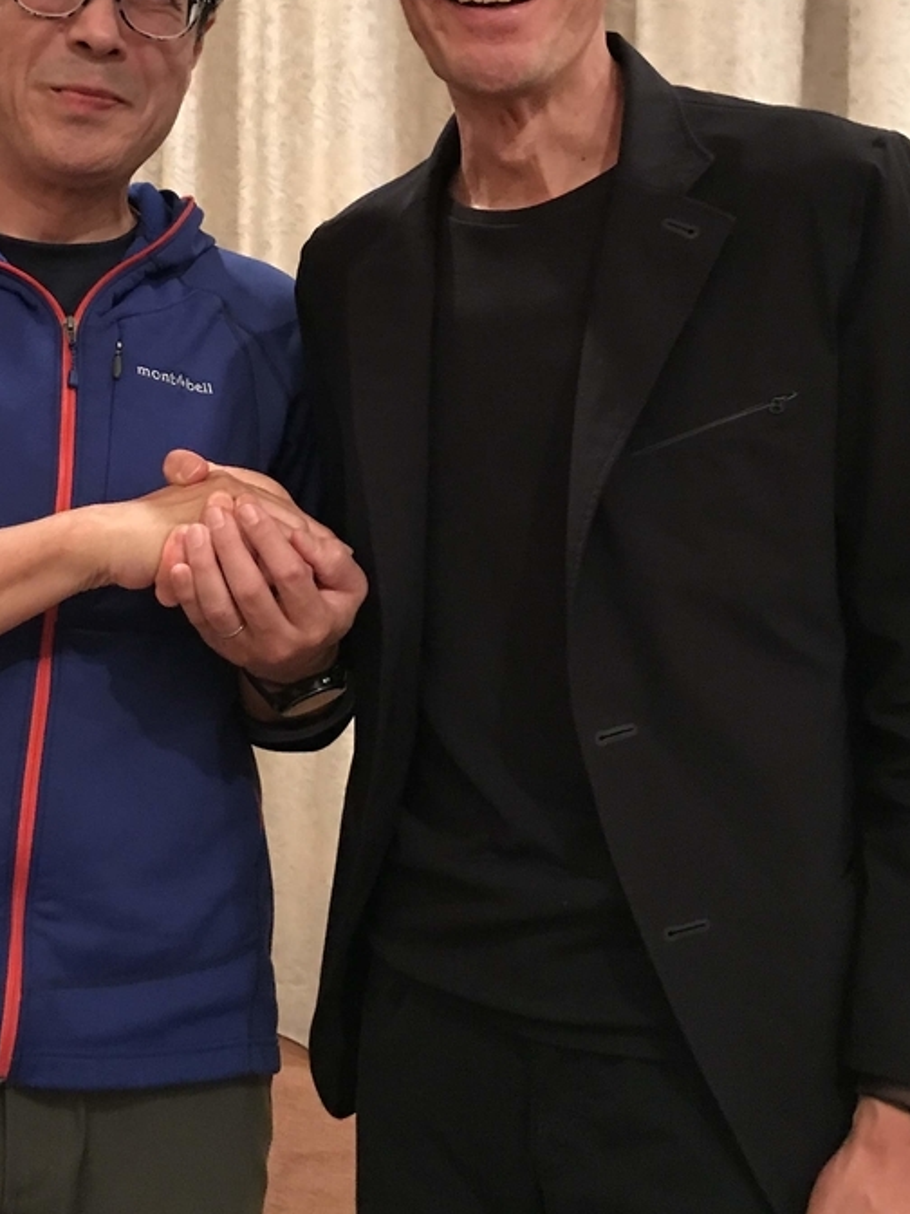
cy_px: 450
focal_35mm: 50
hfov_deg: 28.7
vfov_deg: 37.9
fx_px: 1753
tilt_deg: -2.4
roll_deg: +0.5
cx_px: 242
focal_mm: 3.99
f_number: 1.8
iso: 80
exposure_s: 1/6
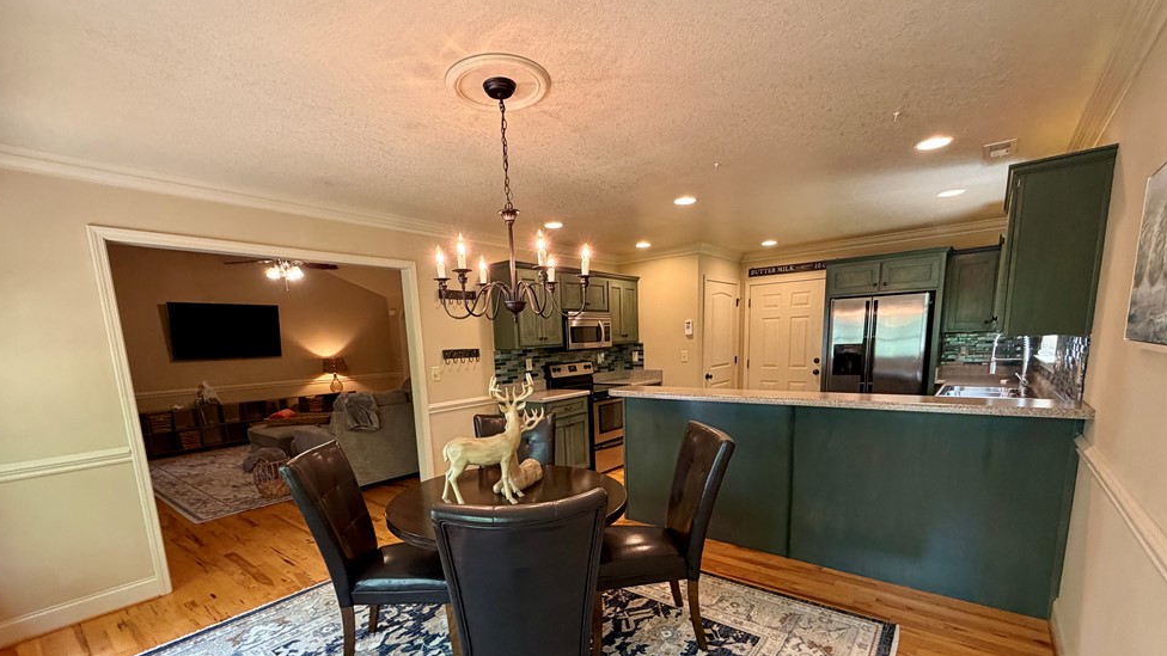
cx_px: 578
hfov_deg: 99.4
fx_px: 495
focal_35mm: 16
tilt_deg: -9.8
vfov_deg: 65.7
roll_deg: +1.7
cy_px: 423
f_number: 2.2
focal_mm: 2.22
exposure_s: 1/60
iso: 320
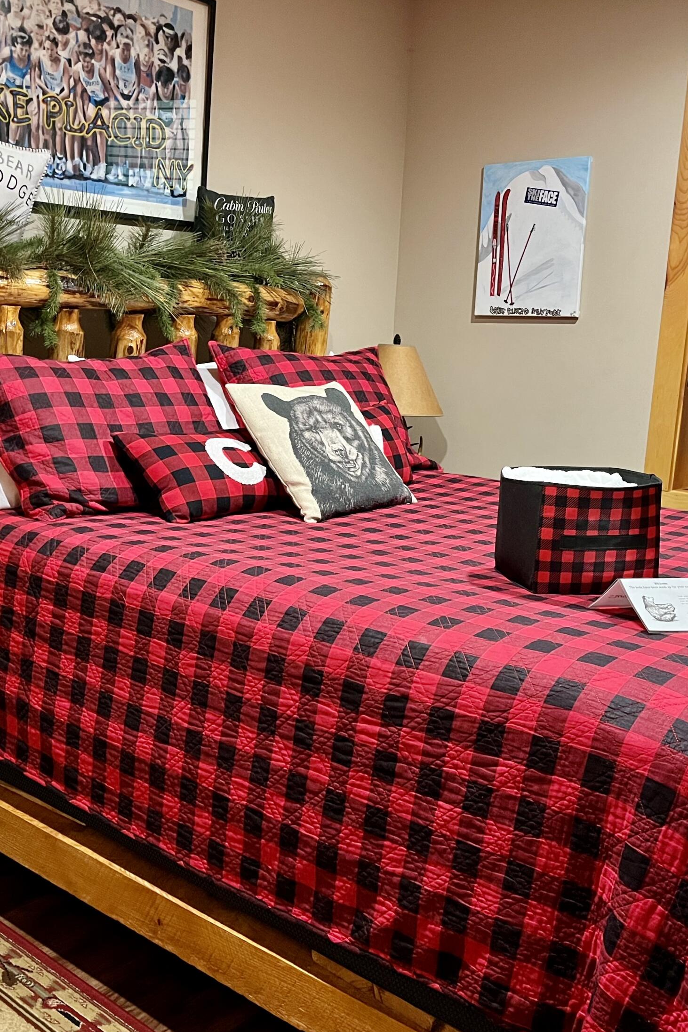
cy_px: 527
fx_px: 1061
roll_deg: -2.6
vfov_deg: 51.9
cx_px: 360
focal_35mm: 37
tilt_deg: -11.9
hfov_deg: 35.9
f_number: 1.6
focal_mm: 5.1
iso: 500
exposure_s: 1/60
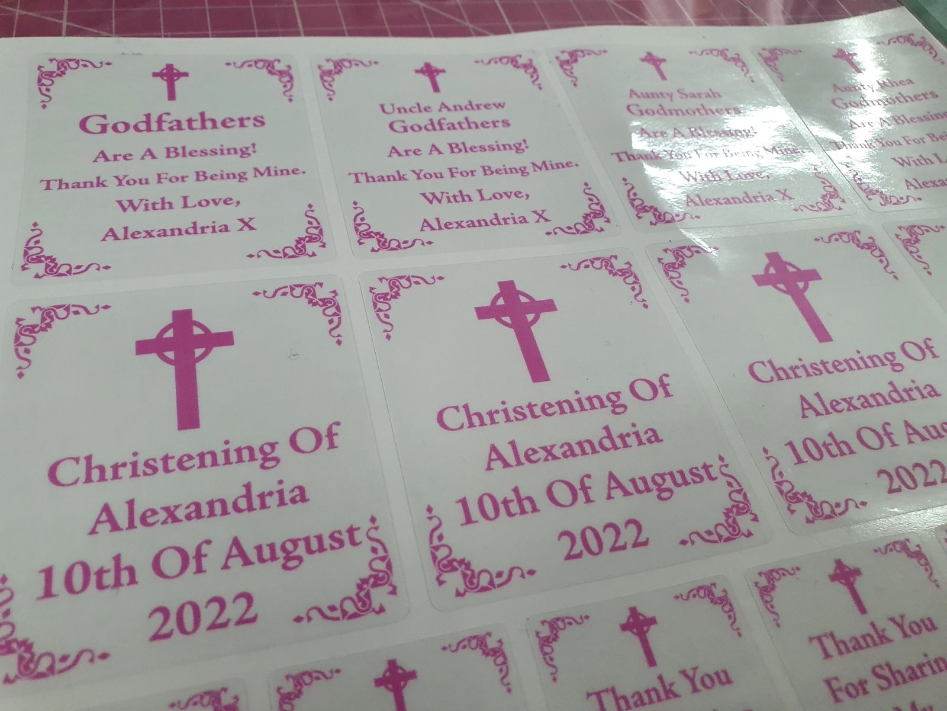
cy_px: 356
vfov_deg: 53.1
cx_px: 474
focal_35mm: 26
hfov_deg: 67.3
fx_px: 711
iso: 320
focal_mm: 4.32
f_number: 2.4
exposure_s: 1/100
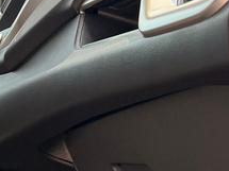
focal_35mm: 143
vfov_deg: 10.2
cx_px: -375
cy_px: 205
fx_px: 945
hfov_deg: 10.9
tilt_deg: -3.5
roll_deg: +0.3
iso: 100
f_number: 1.78
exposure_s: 1/488
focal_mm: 6.76
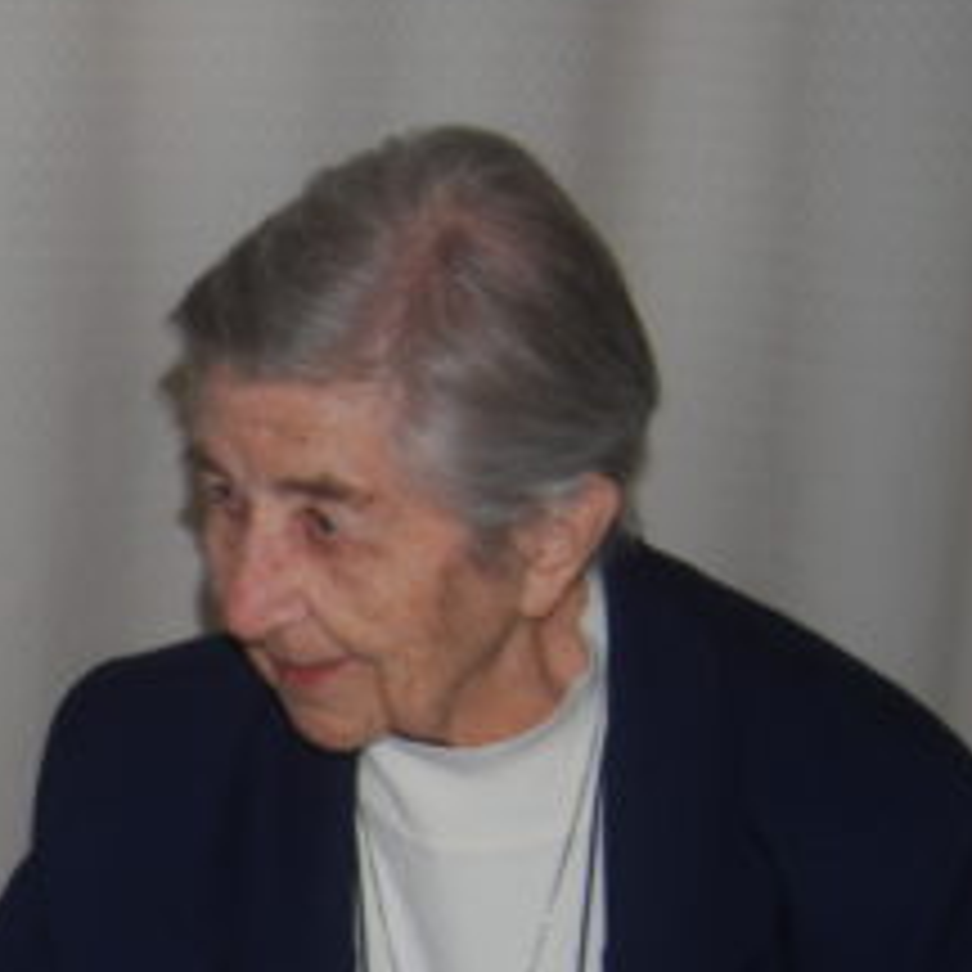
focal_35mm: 115
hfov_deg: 14.4
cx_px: -358
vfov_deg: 14.9
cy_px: 986
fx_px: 3653
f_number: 4.2
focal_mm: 26
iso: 200
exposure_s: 1/60
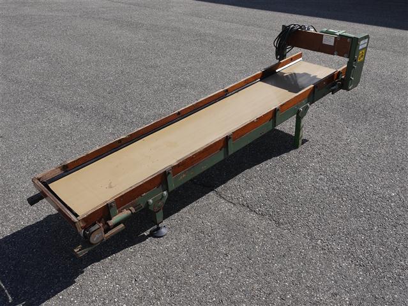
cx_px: 204
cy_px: 153
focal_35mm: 34
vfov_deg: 41.8
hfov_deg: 53.9
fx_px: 401
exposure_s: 1/320
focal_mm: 17
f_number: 8
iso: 100
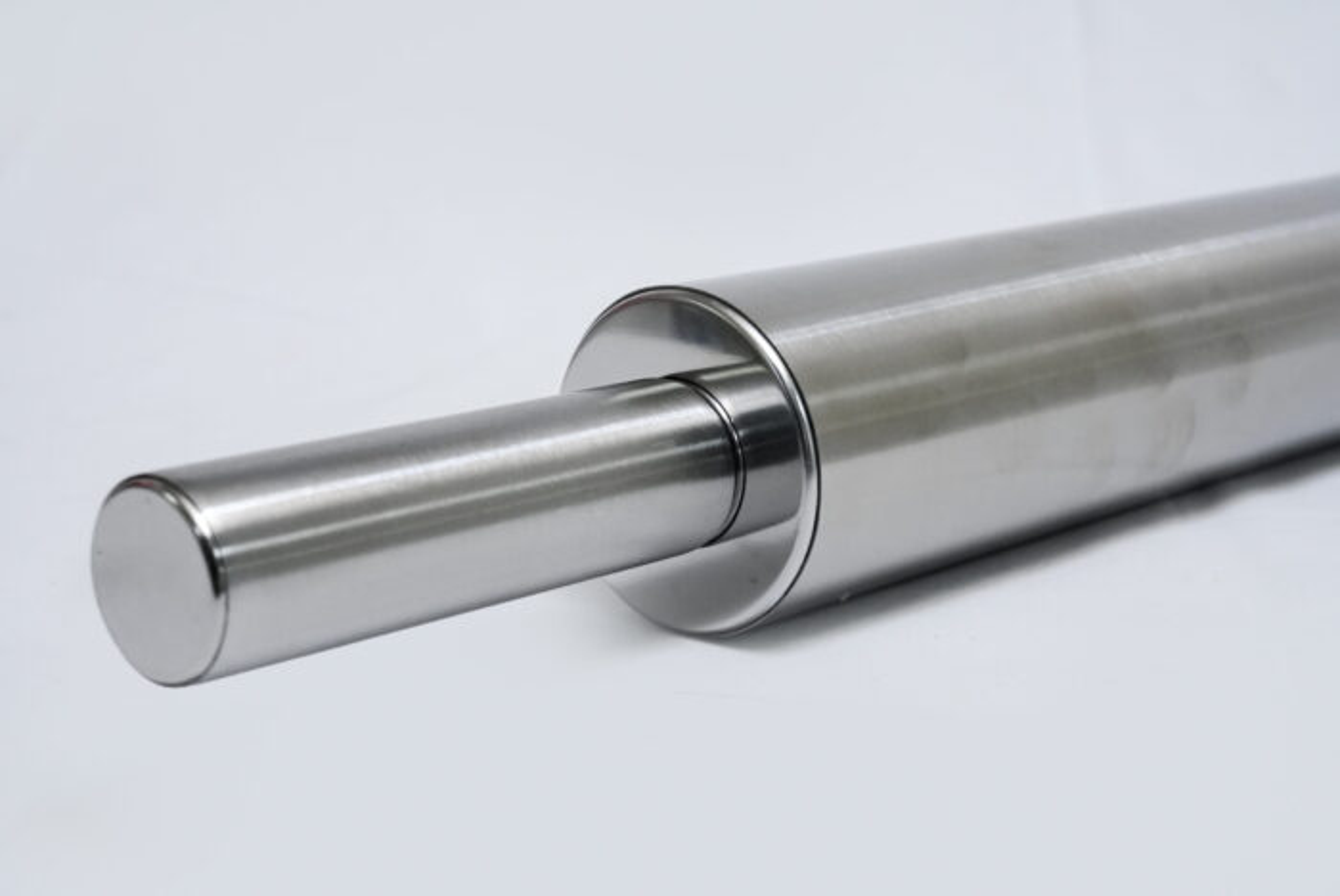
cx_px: 670
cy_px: 448
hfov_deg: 30.5
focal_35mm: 66
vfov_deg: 20.7
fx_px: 2459
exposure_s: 1/160
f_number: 16
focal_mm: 66
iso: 6400
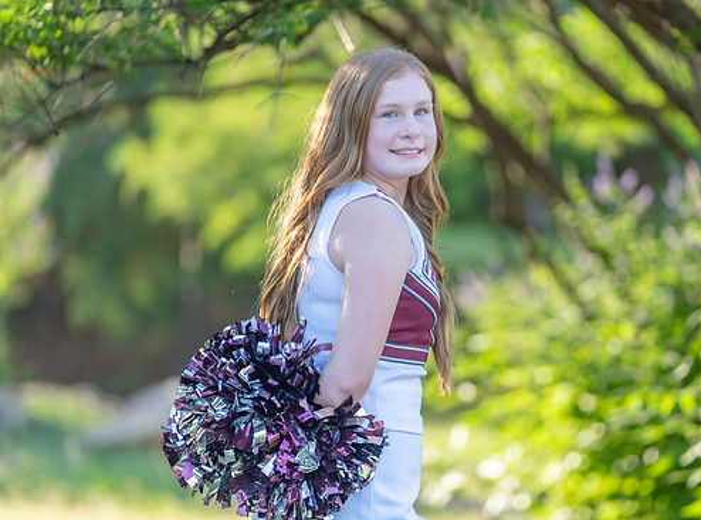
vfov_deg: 7.3
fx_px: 4073
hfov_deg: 9.8
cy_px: 271
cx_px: 400
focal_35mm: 202
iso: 160
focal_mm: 154
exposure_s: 1/320
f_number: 2.8
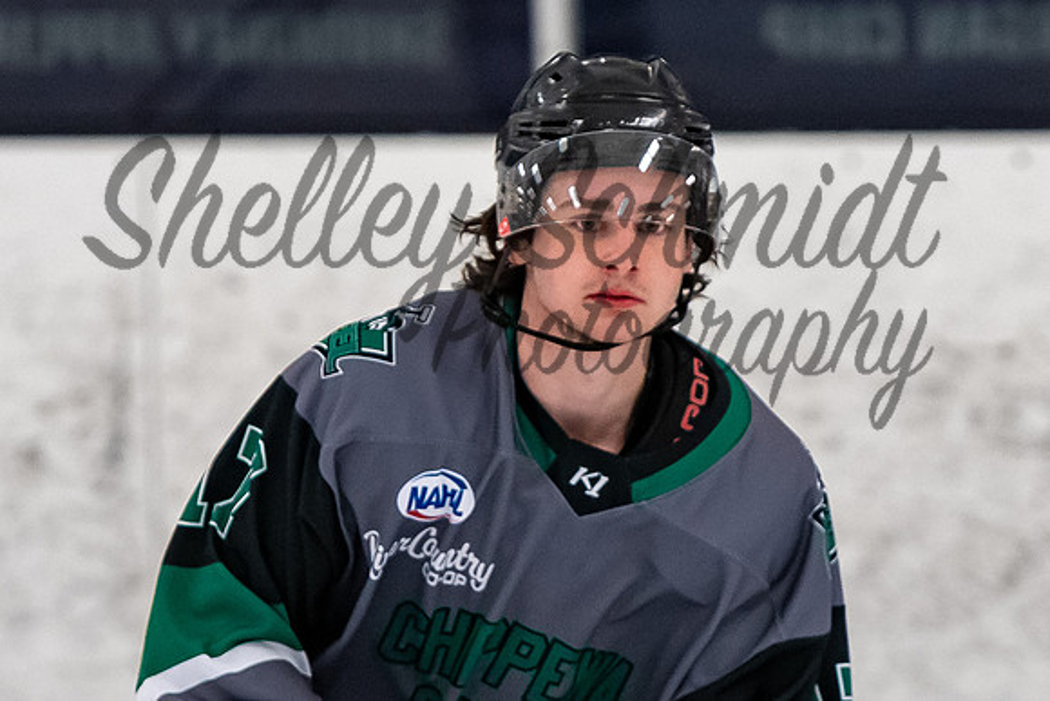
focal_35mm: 683
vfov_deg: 2.0
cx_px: 582
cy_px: 318
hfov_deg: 3.0
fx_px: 19934
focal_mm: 200
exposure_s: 1/800
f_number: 3.5
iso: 2500
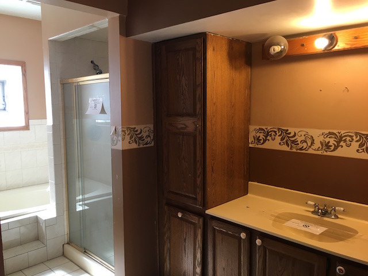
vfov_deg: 48.2
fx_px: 308
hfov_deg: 61.7
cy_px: 138
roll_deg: +0.4
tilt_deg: -7.3
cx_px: 184
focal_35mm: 29
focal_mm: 4.15
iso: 32
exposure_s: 1/30
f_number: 2.2
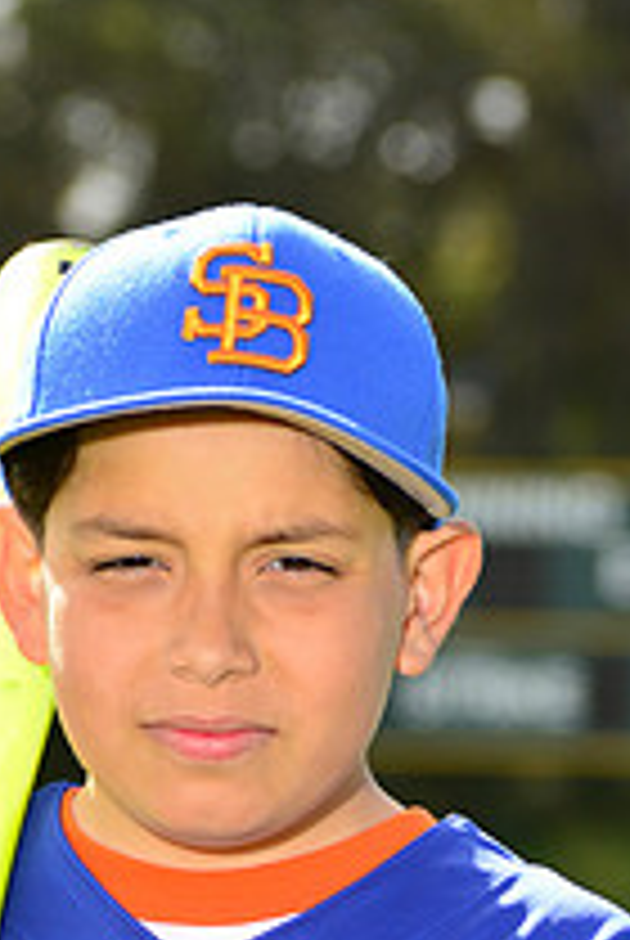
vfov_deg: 5.1
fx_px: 10517
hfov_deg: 3.4
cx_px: 250
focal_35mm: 402
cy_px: 1133
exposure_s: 1/250
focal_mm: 145
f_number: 8
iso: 200
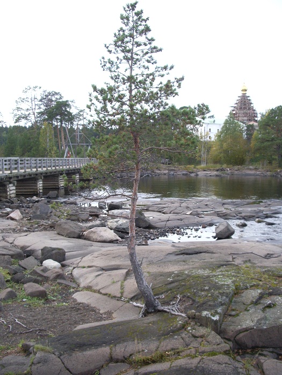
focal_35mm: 35
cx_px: 141
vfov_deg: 52.6
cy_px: 188
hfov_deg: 40.7
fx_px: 380
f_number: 4.3
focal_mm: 5.8
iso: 80
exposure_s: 1/160
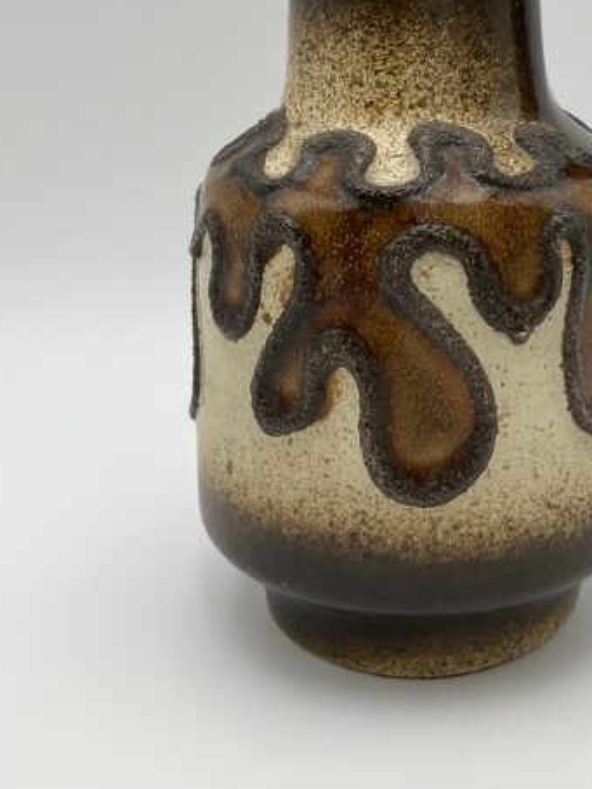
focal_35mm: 51
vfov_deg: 36.1
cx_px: 425
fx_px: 1163
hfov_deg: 28.2
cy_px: 147
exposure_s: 1/286
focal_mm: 3
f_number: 1.8
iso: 16
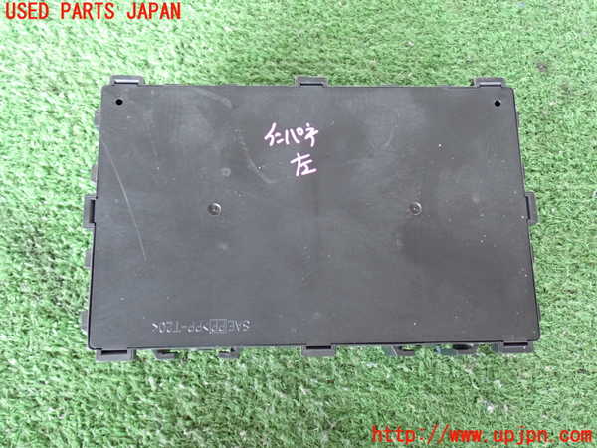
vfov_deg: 39.7
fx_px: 621
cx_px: 298
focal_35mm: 36
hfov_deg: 51.4
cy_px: 224
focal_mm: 6.37
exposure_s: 1/30
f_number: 2.5
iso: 800
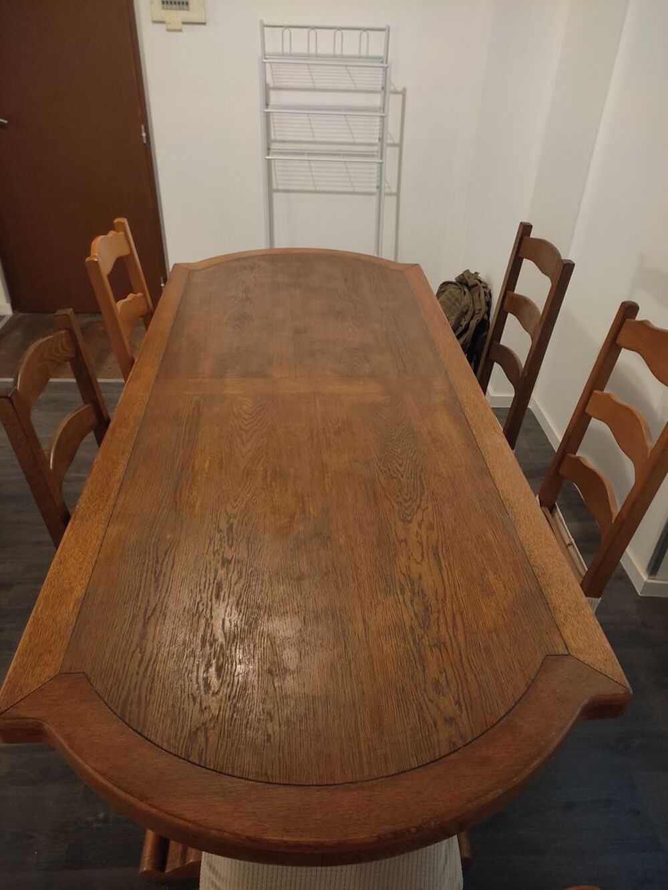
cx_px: 334
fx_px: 669
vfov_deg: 67.3
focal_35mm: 26
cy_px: 445
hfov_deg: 53.1
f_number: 1.79
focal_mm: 4.74
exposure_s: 1/20
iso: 1251
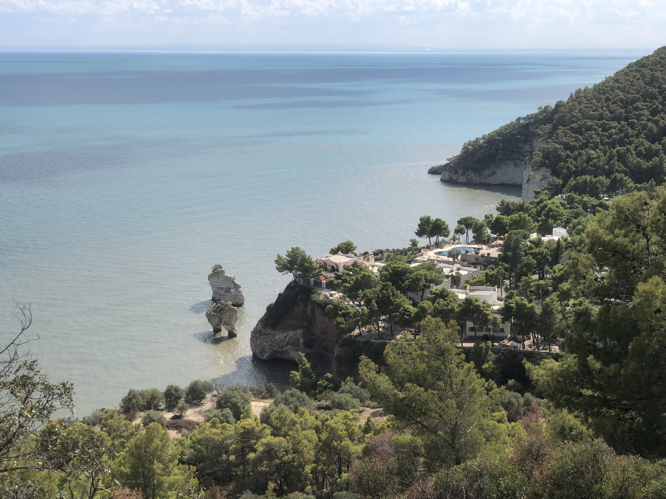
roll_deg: +0.7
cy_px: 250
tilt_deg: -11.7
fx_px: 1000
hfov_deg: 36.8
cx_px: 333
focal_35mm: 52
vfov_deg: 28.0
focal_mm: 6
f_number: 2.4
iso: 16
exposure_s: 1/1453
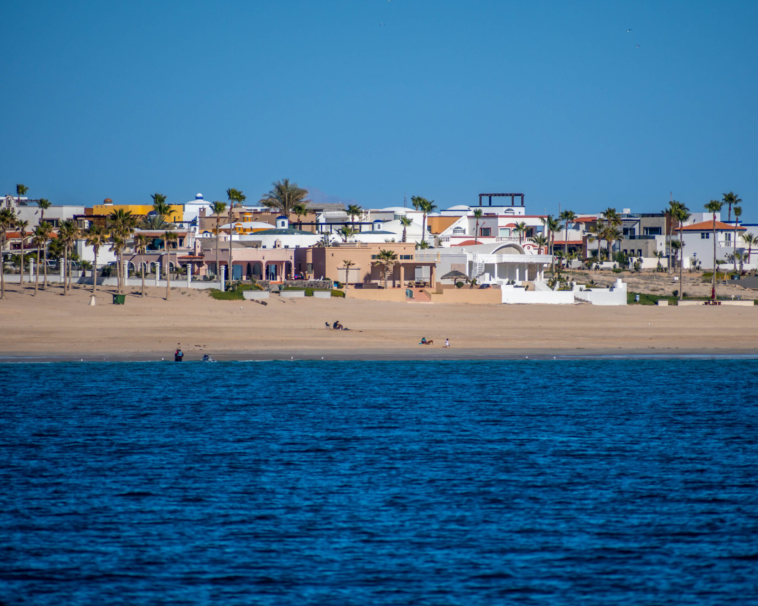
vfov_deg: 3.0
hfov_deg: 3.8
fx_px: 11398
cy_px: 303
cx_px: 413
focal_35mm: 508
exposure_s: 1/2000
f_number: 6.3
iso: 100
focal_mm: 300
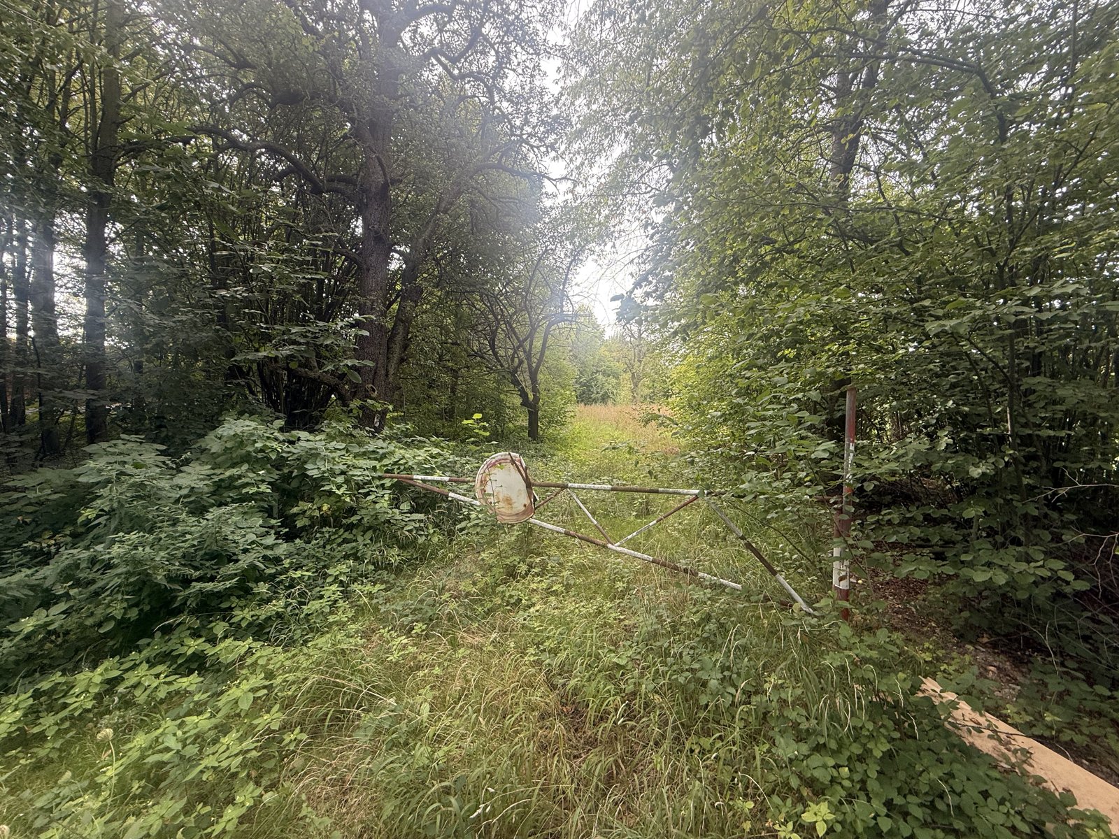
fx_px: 453
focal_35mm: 14
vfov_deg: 85.7
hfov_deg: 102.1
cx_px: 560
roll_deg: -0.3
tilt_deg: -1.6
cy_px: 420
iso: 64
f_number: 2.2
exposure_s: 1/139
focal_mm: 2.22
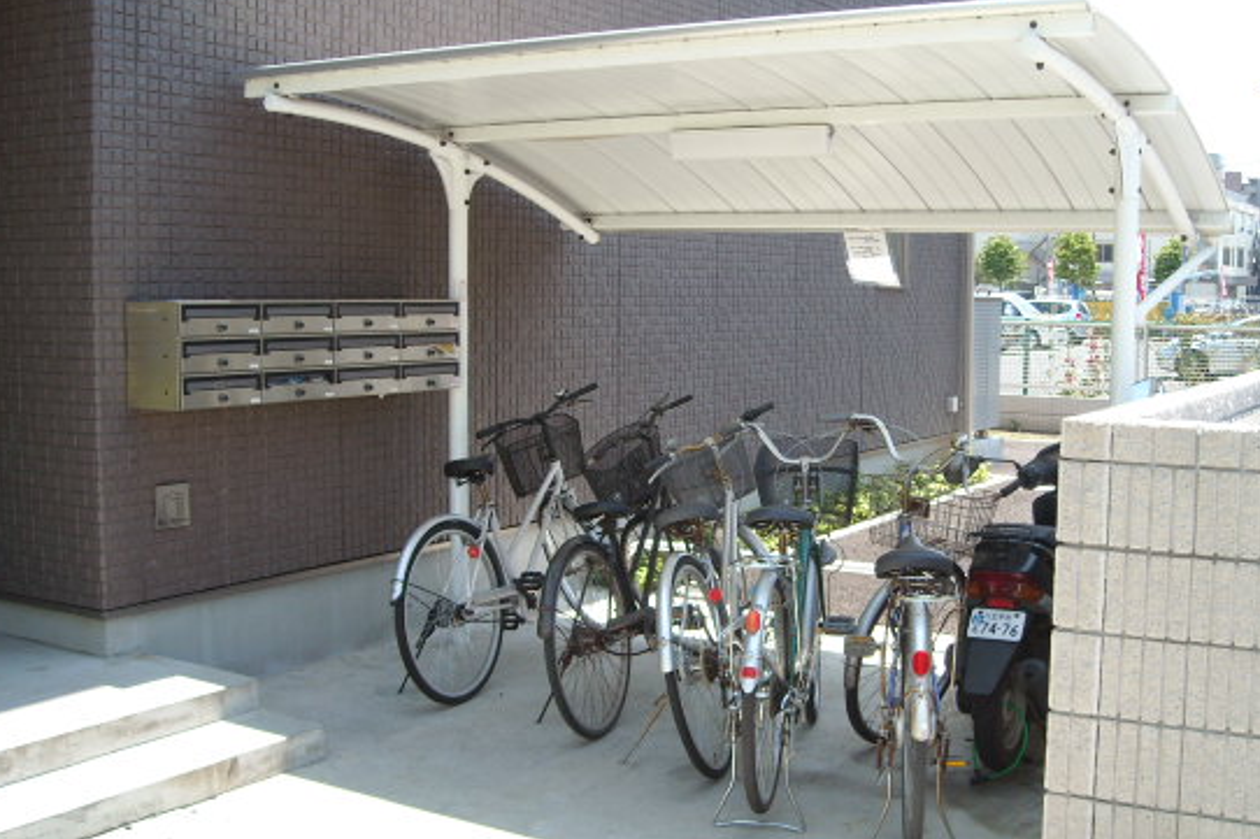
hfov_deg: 45.3
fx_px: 1504
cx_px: 714
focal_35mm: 43
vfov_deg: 31.2
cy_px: 395
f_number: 2.8
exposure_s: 1/323
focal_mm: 5.7
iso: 64
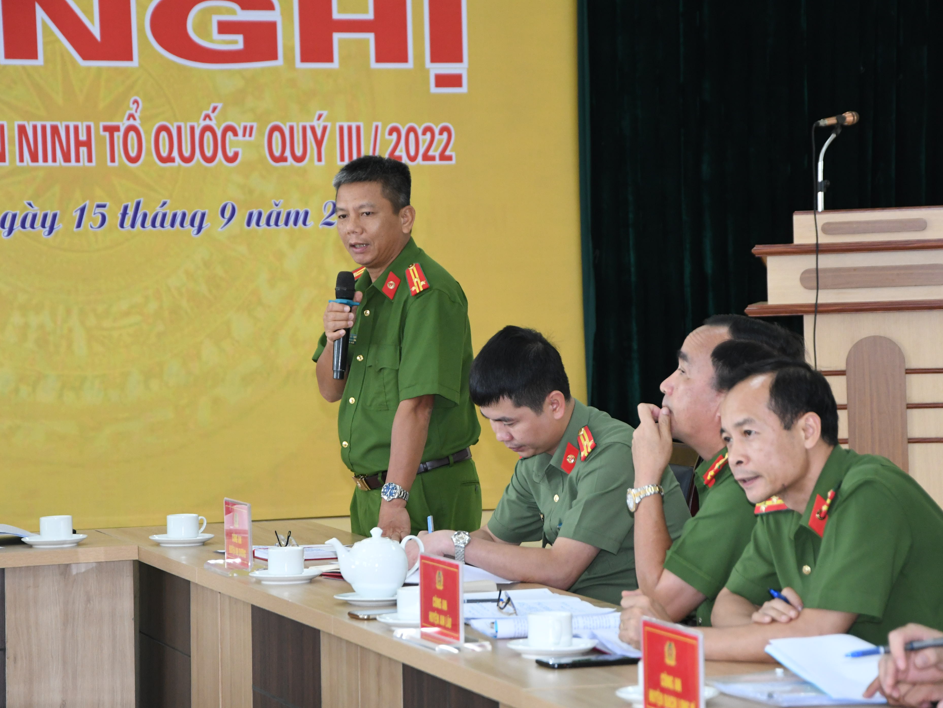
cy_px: 354
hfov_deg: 15.2
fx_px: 3542
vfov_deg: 11.4
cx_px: 482
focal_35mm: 130
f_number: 5.6
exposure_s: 1/200
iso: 2000
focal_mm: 80
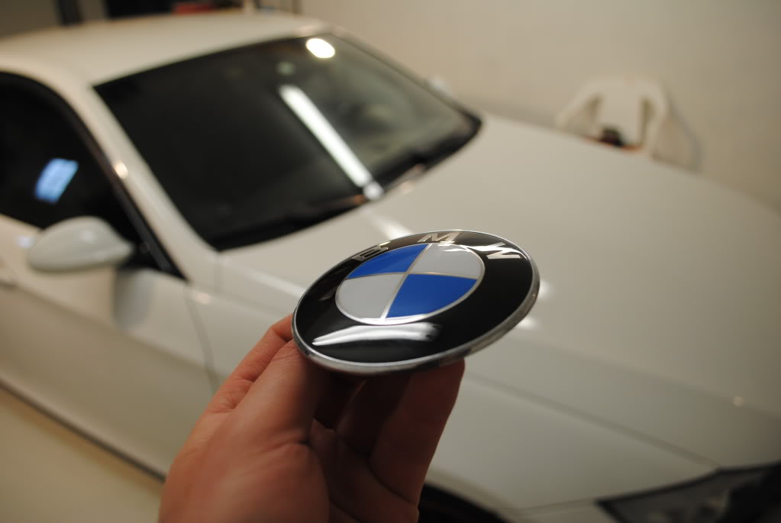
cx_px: 390
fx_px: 652
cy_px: 262
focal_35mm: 30
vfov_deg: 43.7
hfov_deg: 61.9
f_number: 4
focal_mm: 20
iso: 200
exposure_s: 1/60
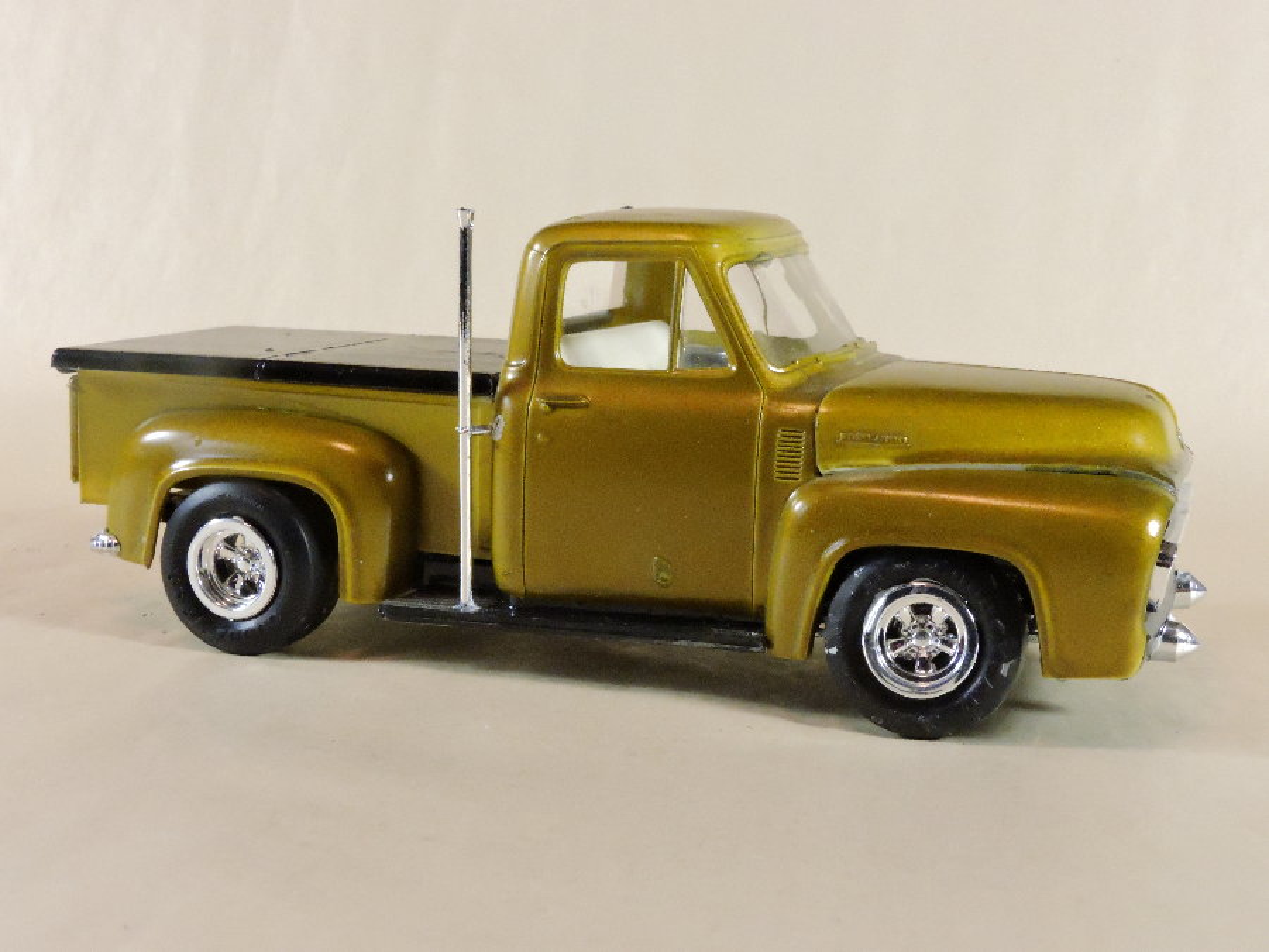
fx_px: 2016
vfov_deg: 26.6
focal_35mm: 55
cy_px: 476
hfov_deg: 34.9
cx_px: 634
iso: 1600
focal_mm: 9.9
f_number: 6.3
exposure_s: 1/100
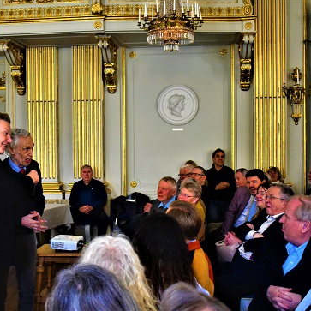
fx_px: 600
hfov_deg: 29.0
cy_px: 167
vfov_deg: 29.1
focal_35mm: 59
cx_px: 116
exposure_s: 1/125
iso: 1800
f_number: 4.2
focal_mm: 28
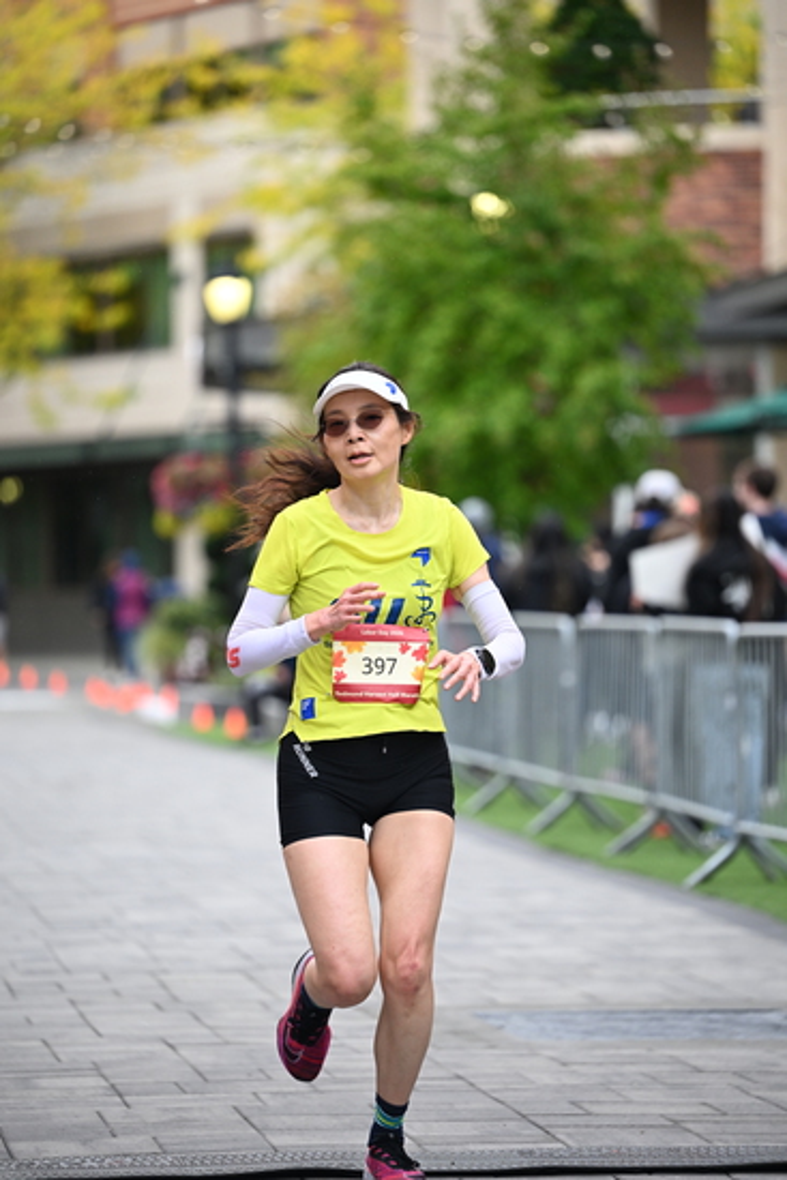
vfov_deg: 13.7
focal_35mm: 150
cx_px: 394
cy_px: 590
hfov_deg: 9.2
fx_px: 4915
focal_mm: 150
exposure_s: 1/1600
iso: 1000
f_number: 2.8
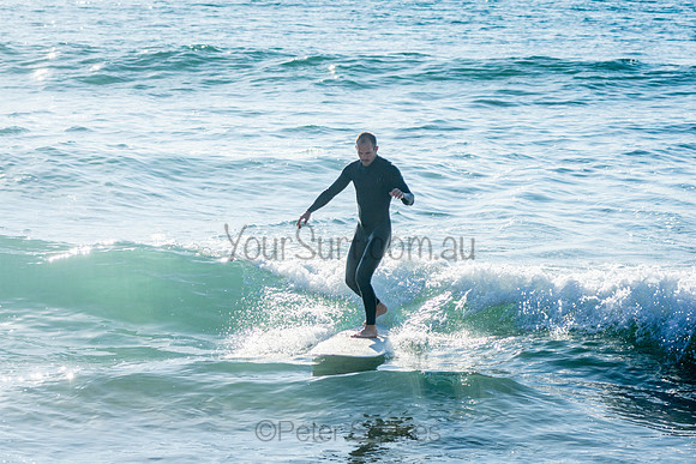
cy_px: 232
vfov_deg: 5.7
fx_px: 4641
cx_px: 348
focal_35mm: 240
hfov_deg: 8.6
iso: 160
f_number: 5.6
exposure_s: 1/1250
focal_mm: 160
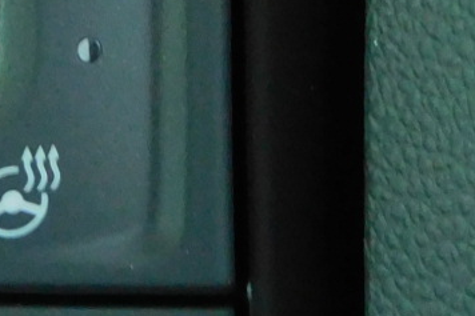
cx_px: 240
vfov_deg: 7.3
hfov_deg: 11.1
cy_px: -120
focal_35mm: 186
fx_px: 2453
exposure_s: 1/30
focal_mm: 5
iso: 250
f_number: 3.5
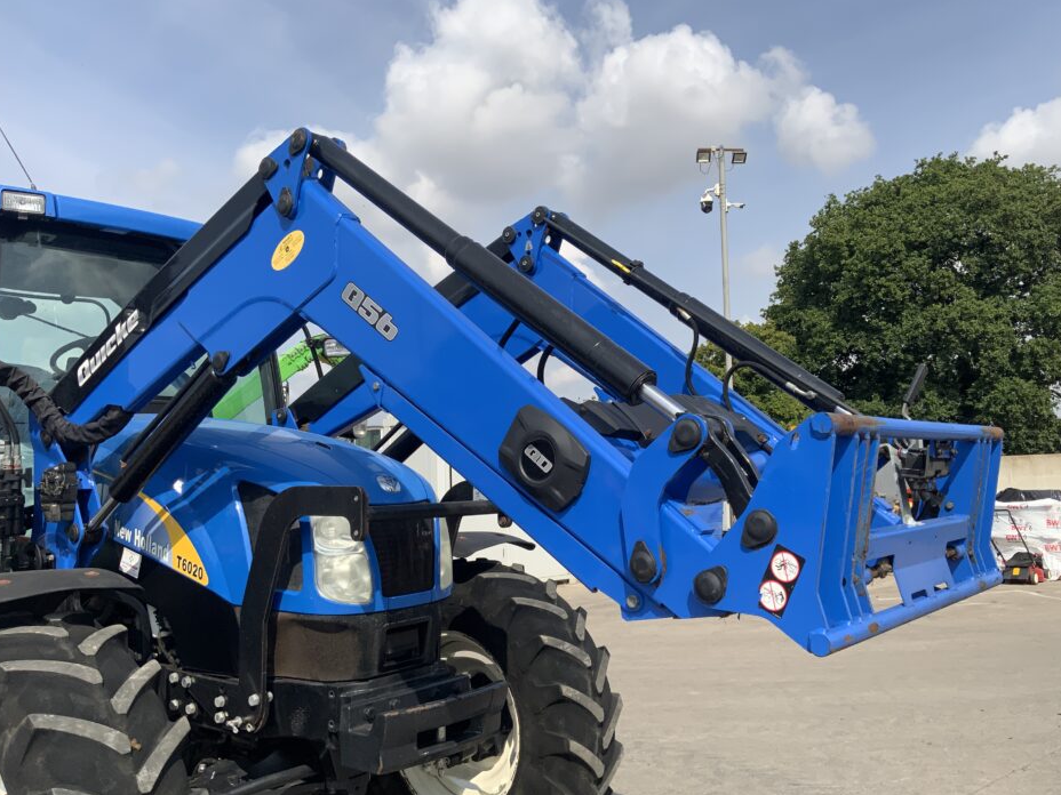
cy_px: 395
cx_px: 575
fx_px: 981
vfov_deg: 44.2
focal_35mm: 32
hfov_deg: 56.7
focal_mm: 3
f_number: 1.8
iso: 16
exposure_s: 1/2141
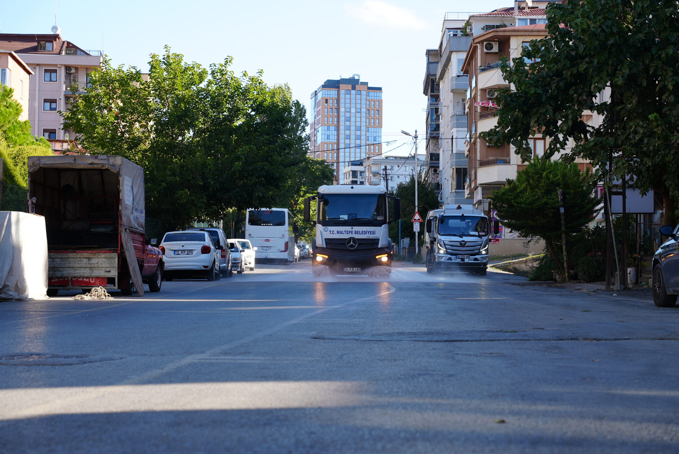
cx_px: 340
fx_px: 1321
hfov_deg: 28.8
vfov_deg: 19.5
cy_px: 227
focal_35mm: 70
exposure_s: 1/160
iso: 80
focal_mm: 70
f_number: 5
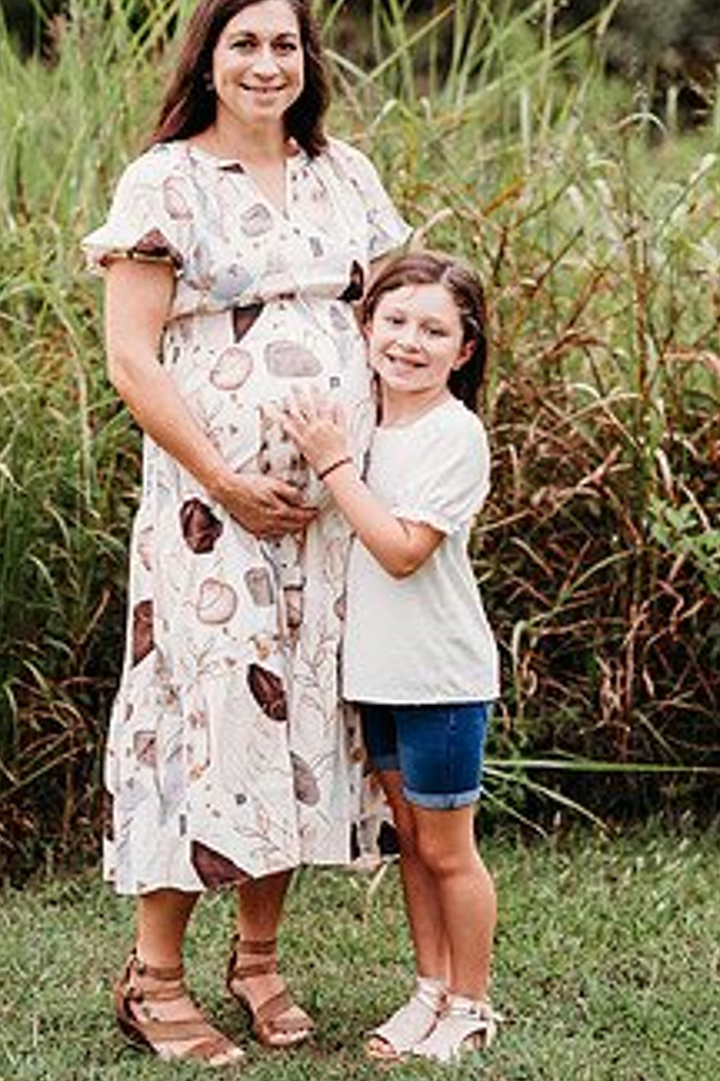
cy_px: 447
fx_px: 3540
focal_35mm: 118
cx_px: 330
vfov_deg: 17.3
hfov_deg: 11.6
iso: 320
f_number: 2.5
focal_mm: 85
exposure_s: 1/200
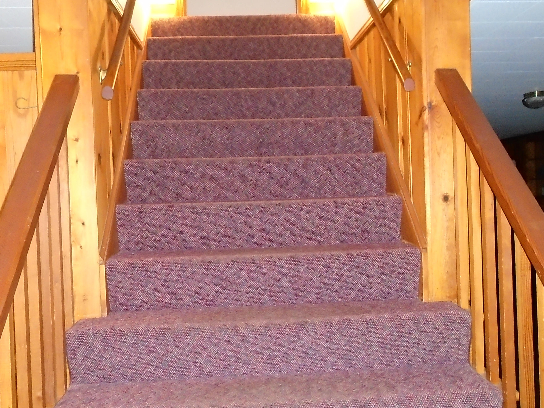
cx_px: 272
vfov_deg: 39.7
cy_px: 204
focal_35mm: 36
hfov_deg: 51.4
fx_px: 566
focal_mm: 6.4
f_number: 3.8
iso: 1600
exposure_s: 1/40
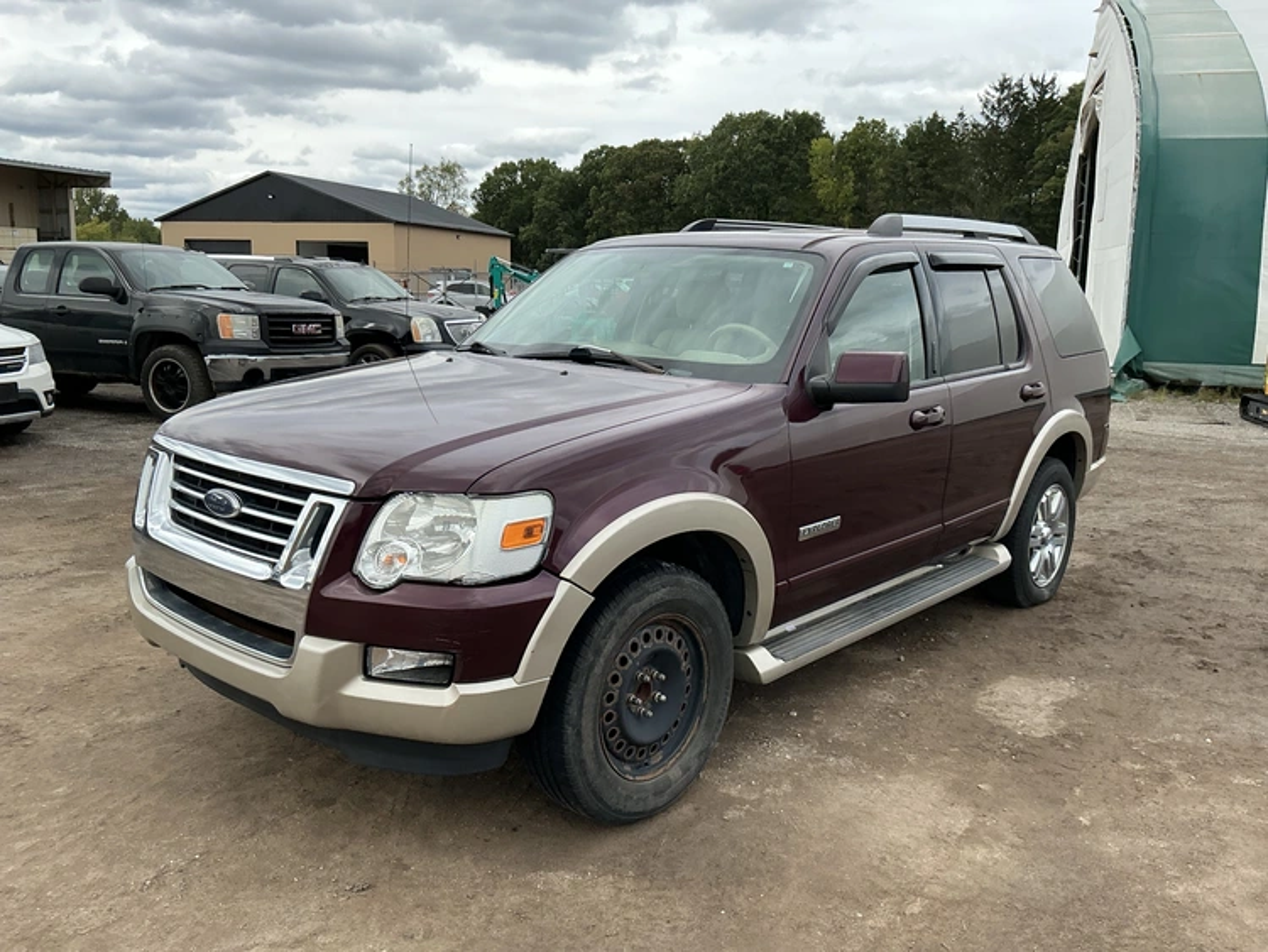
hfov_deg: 63.4
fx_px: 1026
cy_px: 476
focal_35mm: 28
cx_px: 634
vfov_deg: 49.8
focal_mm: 3
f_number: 1.8
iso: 25
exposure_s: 1/883
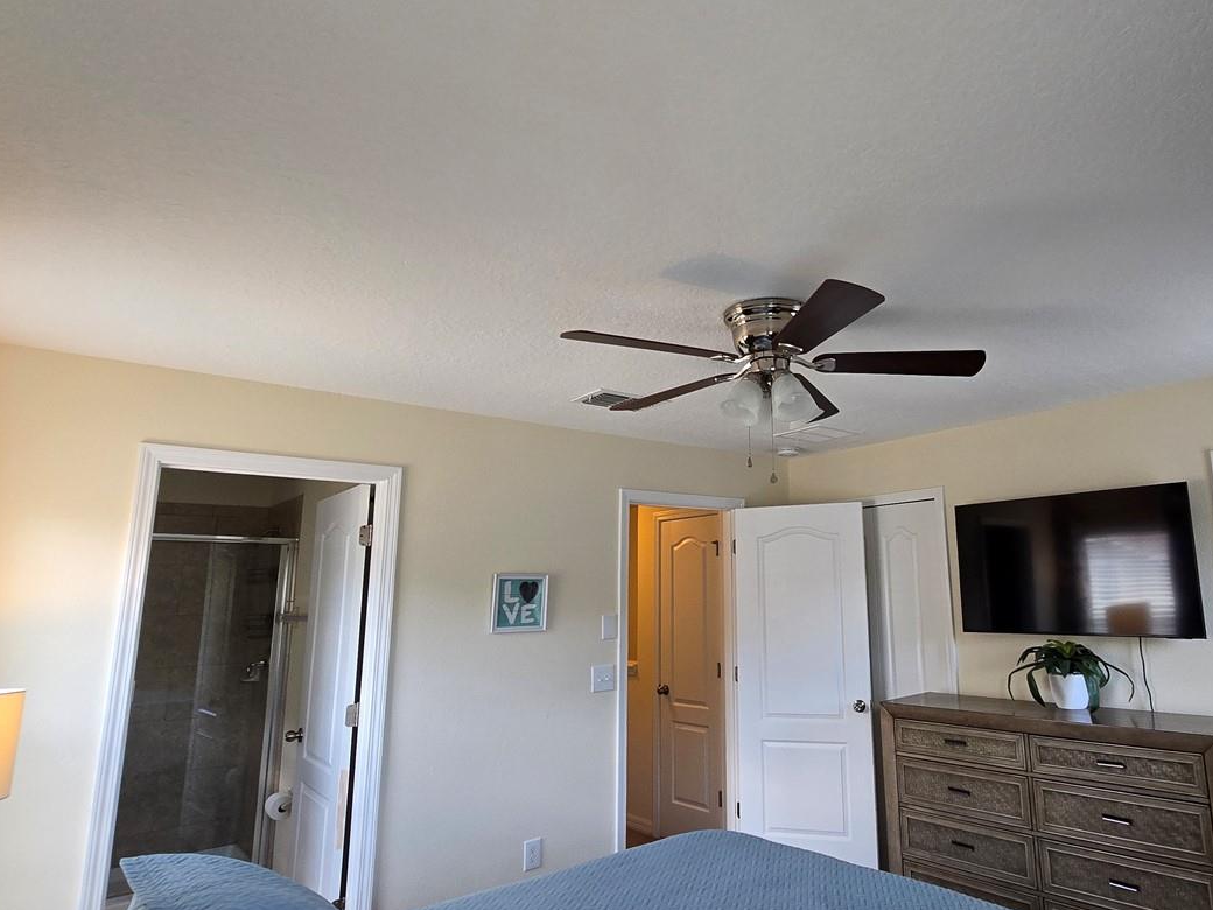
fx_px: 701
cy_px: 439
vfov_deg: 66.0
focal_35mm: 20
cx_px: 772
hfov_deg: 79.9
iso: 100
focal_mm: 2.2
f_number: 2.2
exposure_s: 1/60
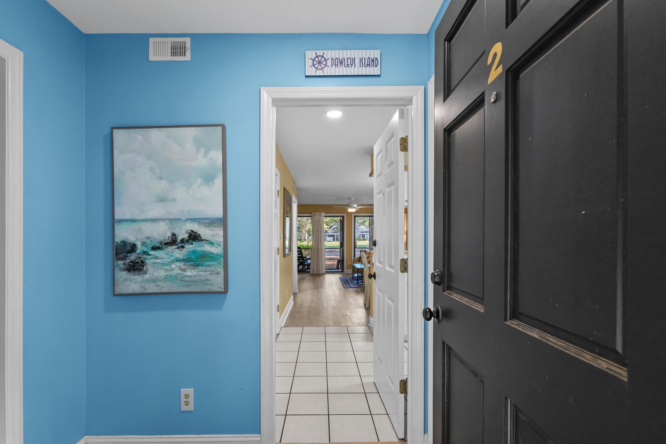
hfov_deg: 96.7
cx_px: 333
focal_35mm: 16
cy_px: 222
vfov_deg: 73.8
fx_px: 296
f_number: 8
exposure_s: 1/15
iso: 800
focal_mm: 16
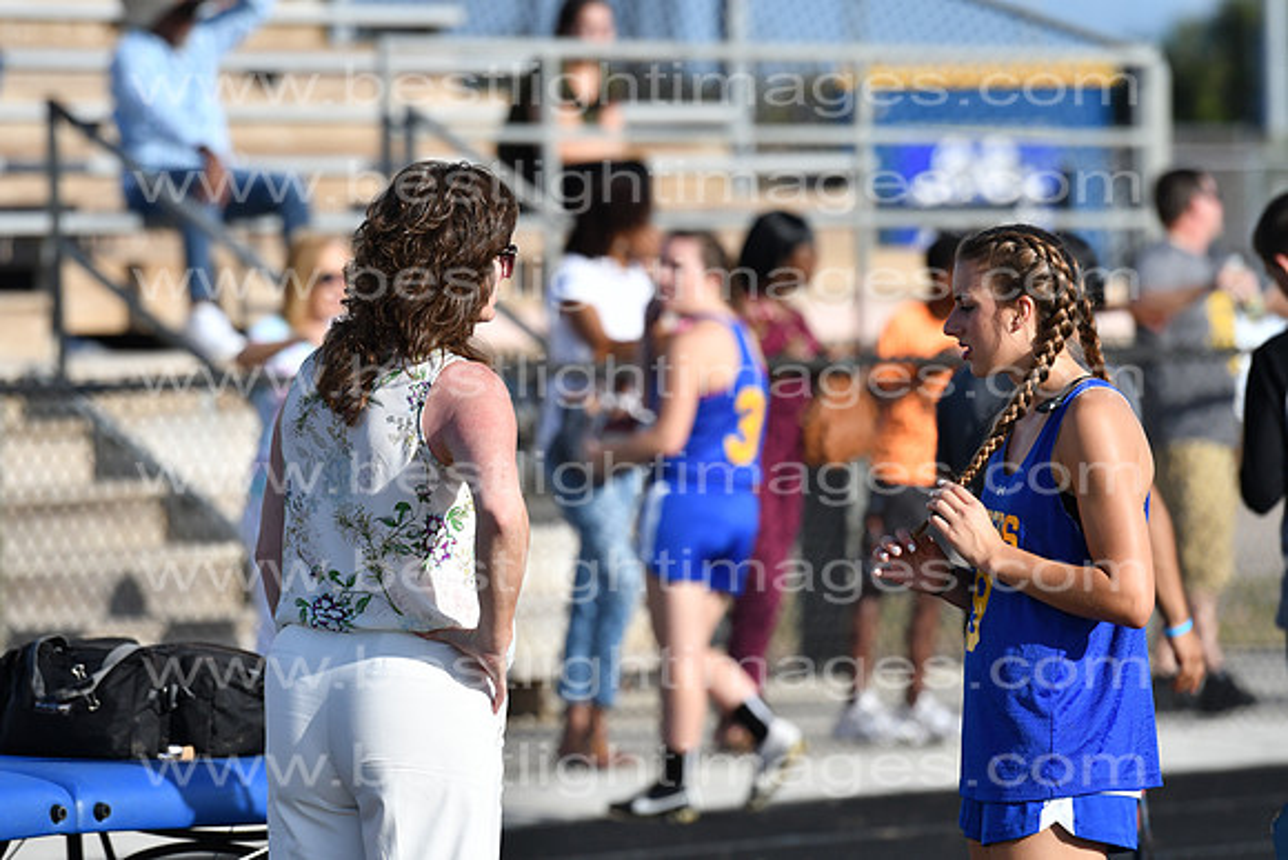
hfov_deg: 7.2
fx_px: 10199
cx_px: 644
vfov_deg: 4.8
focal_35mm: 285
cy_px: 430
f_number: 4
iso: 400
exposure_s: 1/8000
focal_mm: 190
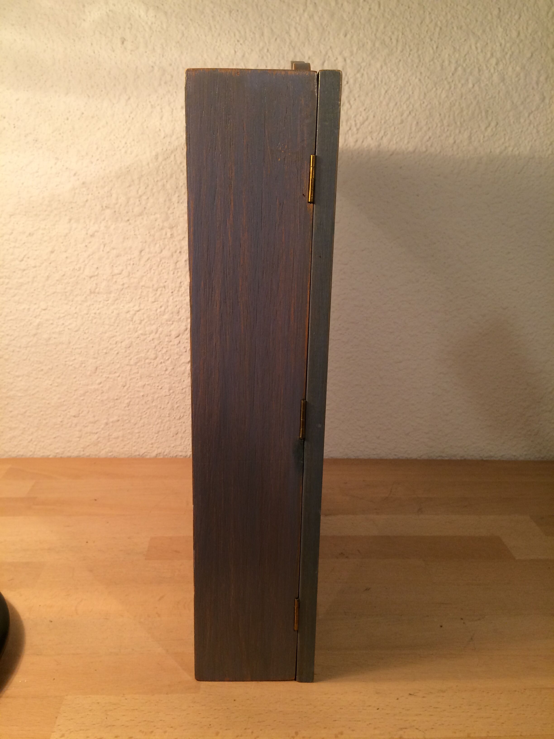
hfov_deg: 48.2
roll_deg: -0.4
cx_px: 277
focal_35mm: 29
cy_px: 370
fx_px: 619
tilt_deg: -16.9
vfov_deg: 61.7
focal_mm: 4.15
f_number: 2.2
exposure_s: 1/33
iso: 64
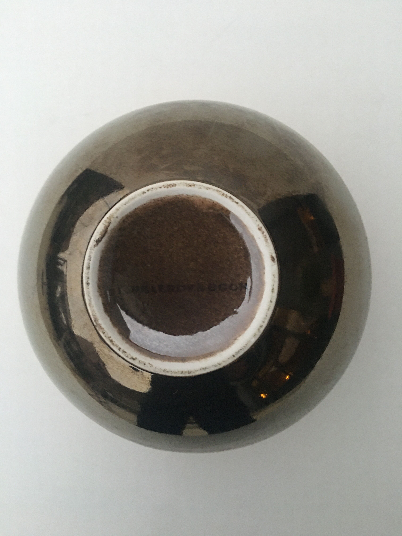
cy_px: 268
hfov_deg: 48.2
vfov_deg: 61.7
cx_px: 201
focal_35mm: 29
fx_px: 449
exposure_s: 1/8
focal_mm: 4.15
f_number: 2.2
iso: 160
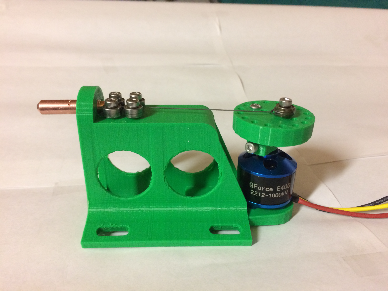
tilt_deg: -26.6
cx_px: 194
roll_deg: -0.6
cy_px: 146
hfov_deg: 61.7
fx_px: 325
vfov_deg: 48.2
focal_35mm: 29
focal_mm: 4.15
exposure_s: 1/20
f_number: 2.2
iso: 250
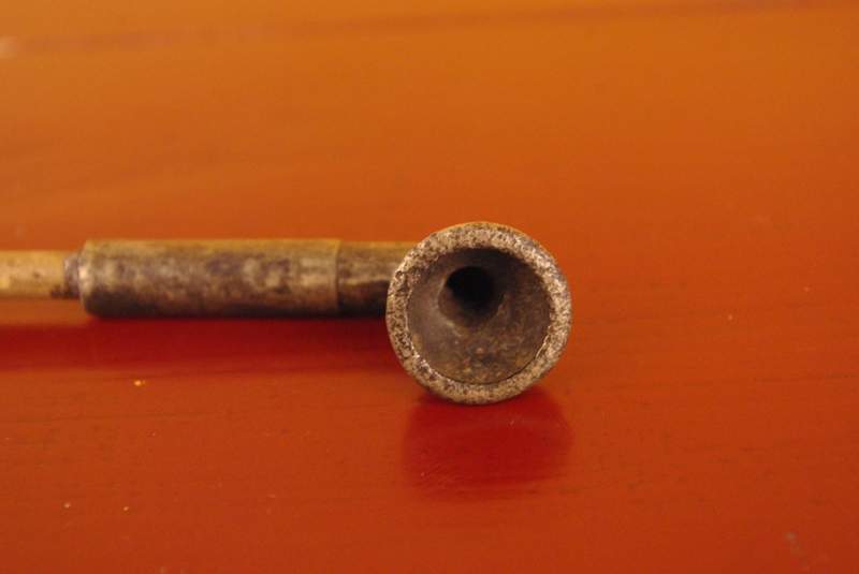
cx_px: 430
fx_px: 1433
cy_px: 287
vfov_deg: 22.7
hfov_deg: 33.4
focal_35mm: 60
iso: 1600
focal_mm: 40
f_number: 6.7
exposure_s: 1/10
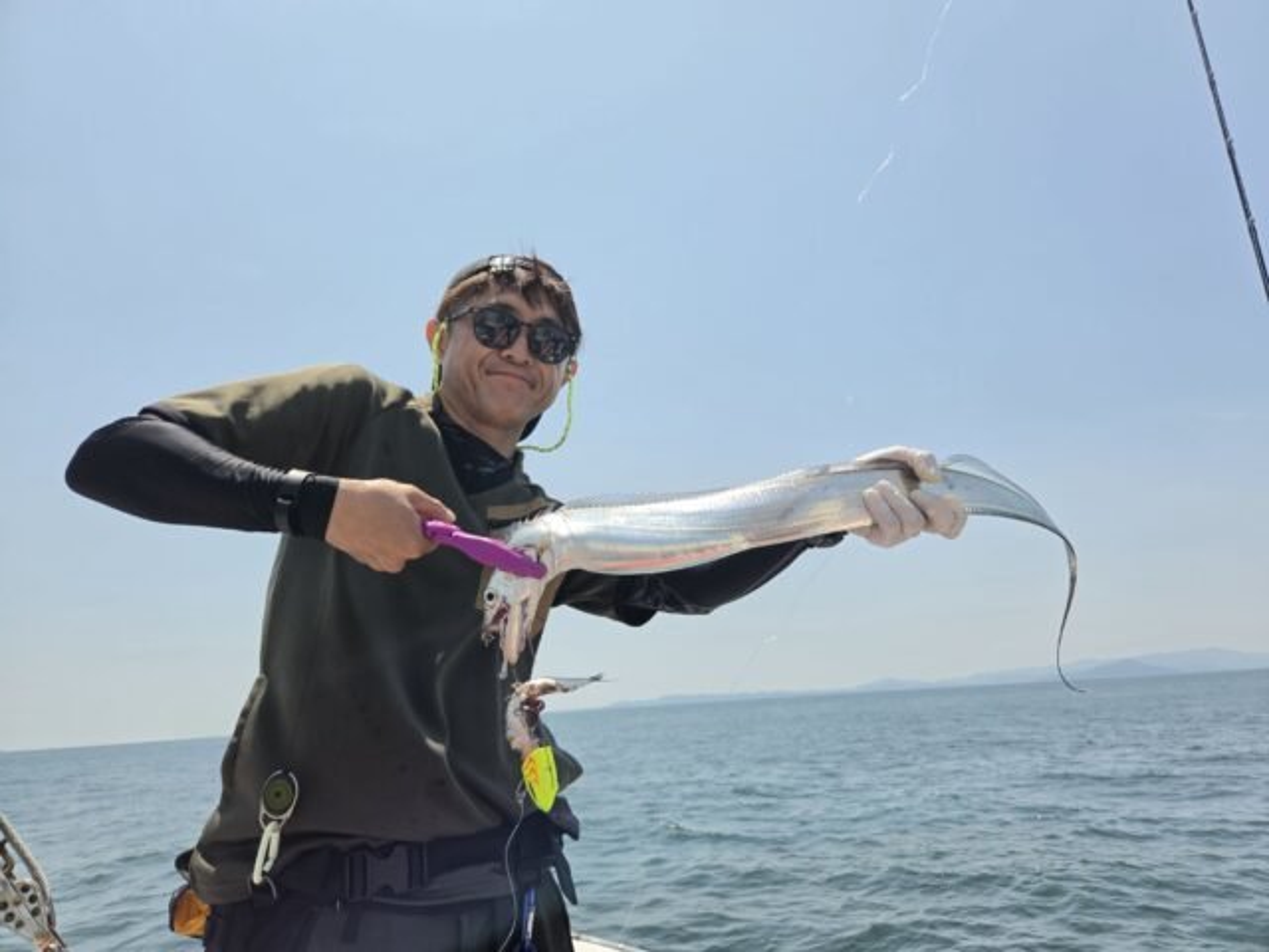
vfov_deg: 58.9
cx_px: 634
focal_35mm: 23
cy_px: 476
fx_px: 843
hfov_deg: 73.9
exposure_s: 1/5543
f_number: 1.8
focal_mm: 5.4
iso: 80
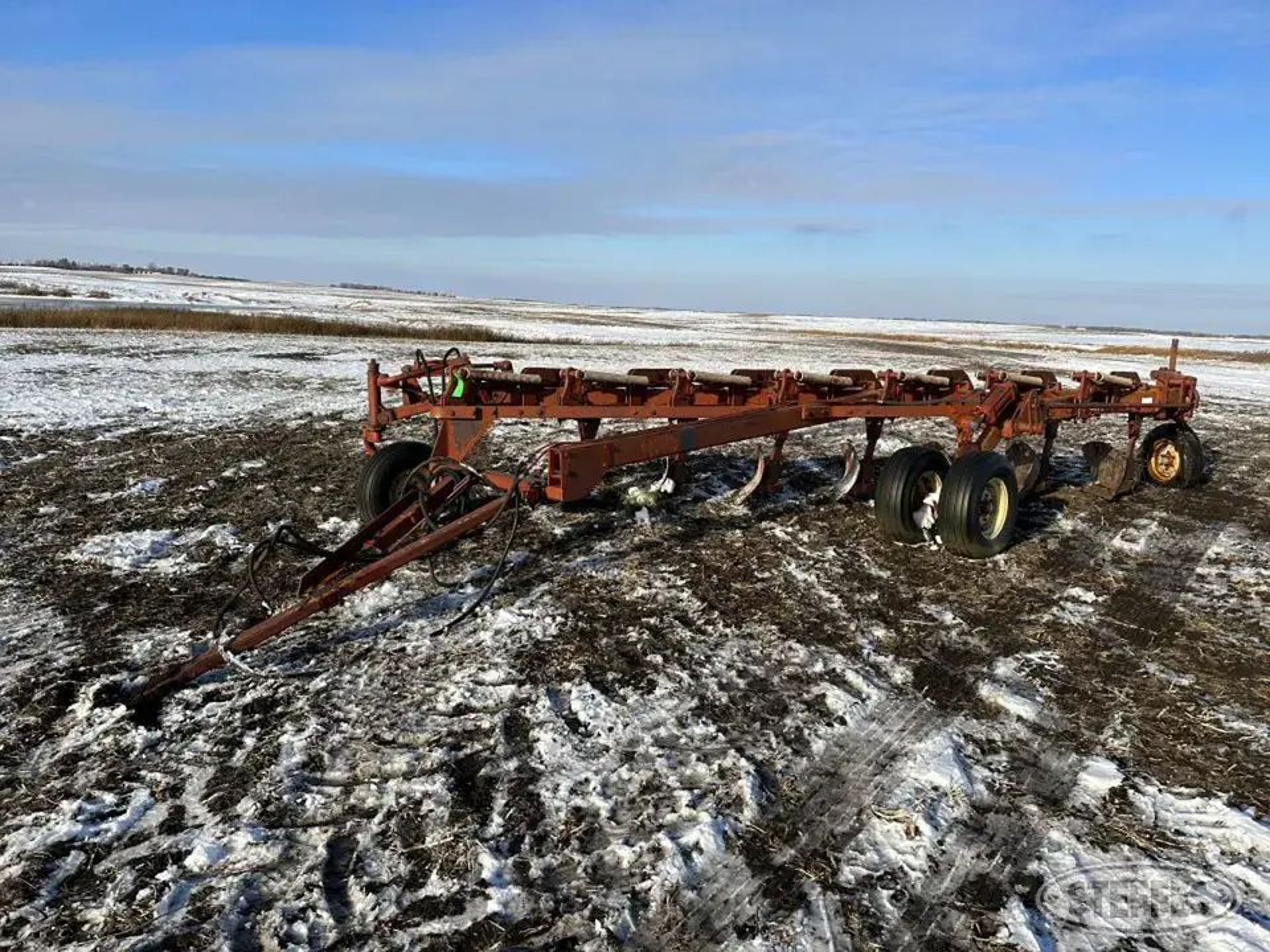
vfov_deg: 56.8
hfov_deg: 71.6
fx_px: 881
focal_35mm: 24
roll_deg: -2.5
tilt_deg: -8.6
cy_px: 476
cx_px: 635
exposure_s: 1/5000
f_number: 1.78
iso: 80
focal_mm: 6.86
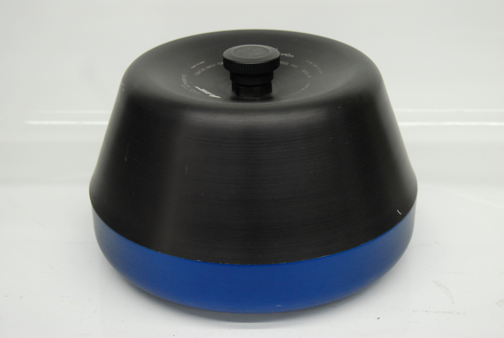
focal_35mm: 63
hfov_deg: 31.9
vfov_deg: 21.6
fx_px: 883
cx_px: 252
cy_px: 169
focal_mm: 42
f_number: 3.3
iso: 800
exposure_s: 1/160
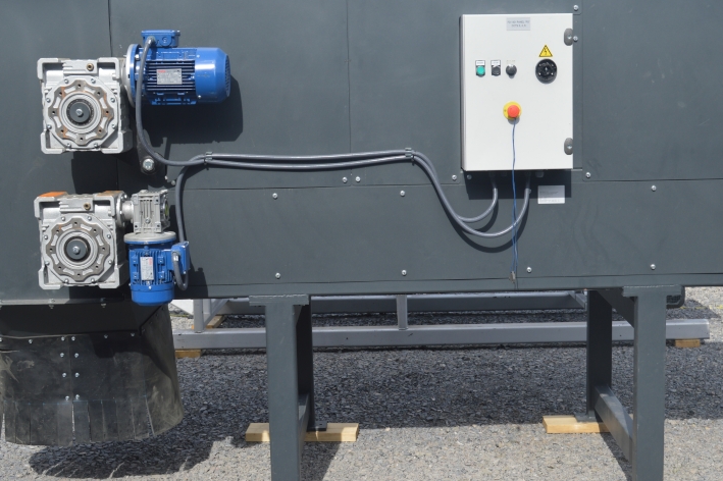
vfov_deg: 24.6
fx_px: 1104
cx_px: 426
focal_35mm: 55
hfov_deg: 36.2
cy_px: 226
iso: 100
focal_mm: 26
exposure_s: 1/200
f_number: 7.1
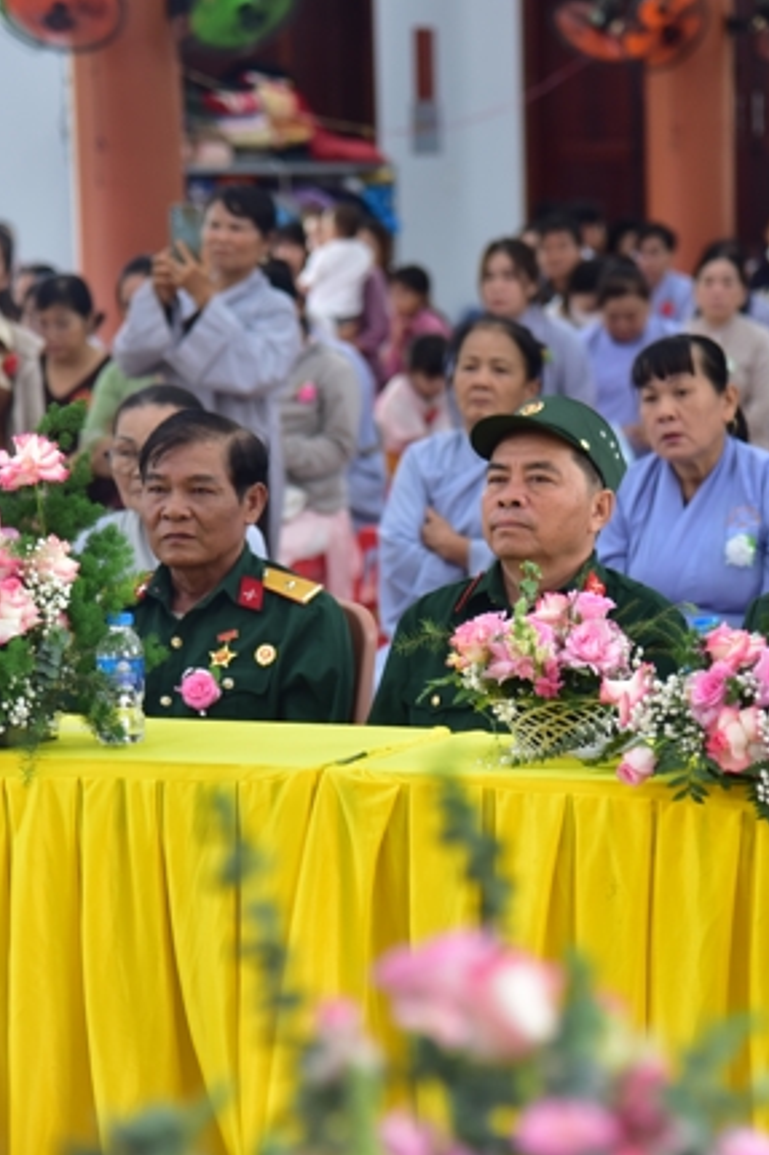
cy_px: 579
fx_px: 4746
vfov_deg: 13.9
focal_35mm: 148
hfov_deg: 9.3
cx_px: 458
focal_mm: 98
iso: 500
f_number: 4
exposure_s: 1/50
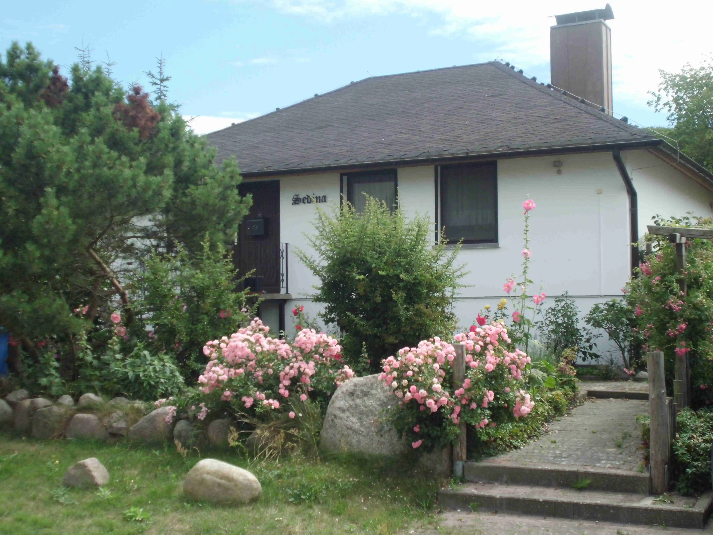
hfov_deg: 38.2
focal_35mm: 50
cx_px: 356
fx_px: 1030
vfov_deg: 29.1
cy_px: 268
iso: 100
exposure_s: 1/320
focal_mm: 9
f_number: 4.5
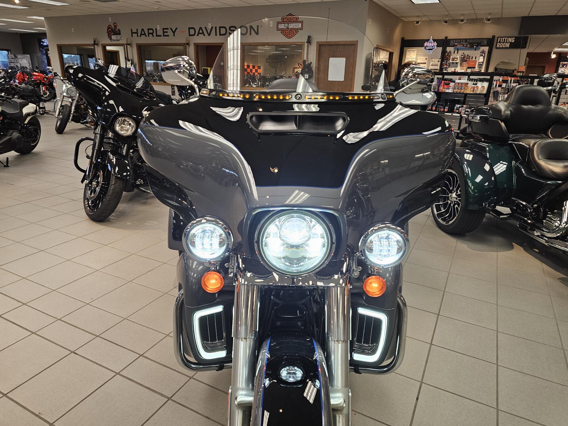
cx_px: 284
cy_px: 213
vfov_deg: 58.9
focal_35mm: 23
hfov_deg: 73.9
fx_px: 377
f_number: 1.7
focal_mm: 6.3
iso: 125
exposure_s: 1/120
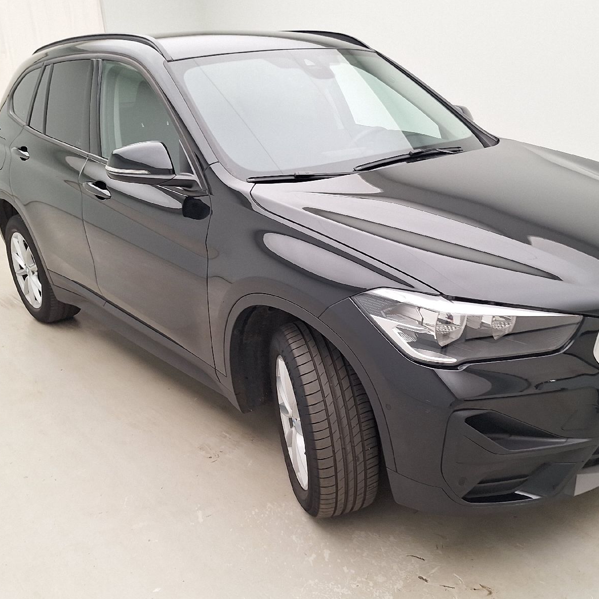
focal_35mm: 33
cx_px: 349
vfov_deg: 49.7
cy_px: 325
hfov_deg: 49.5
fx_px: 646
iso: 64
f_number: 1.8
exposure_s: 1/100
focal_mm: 5.54
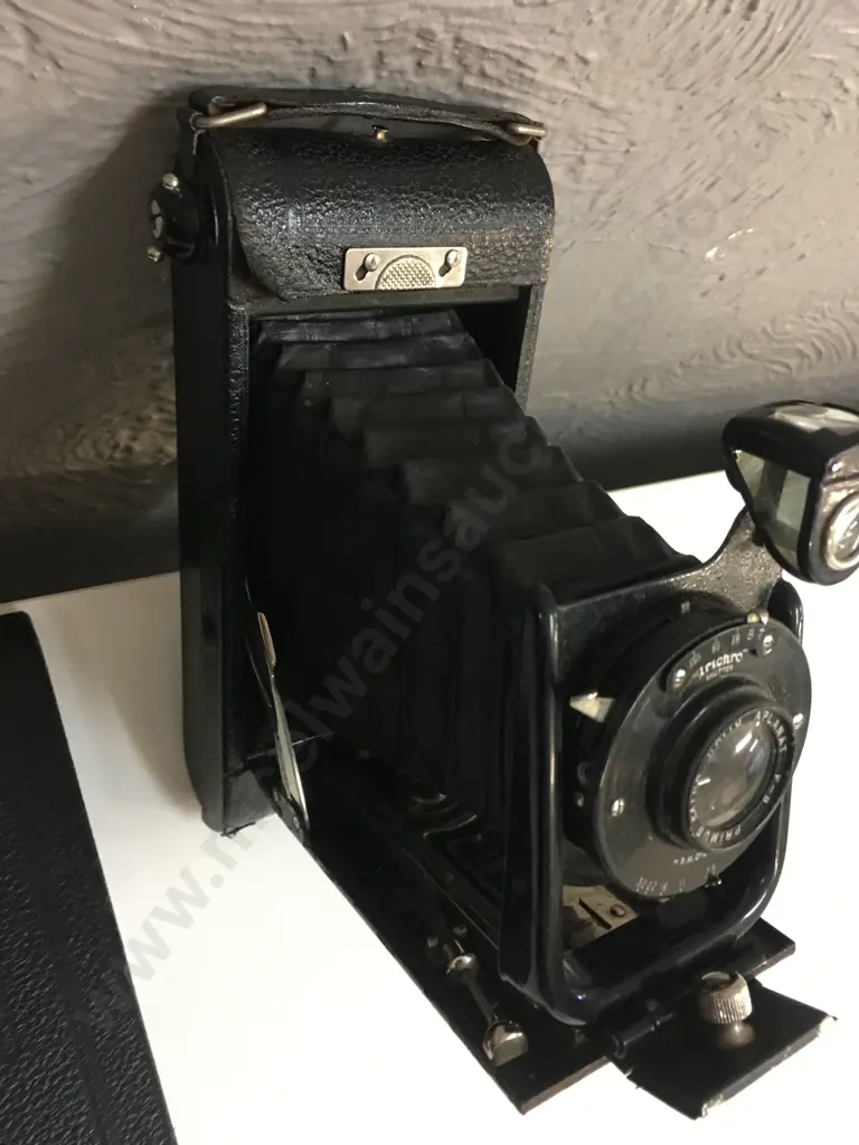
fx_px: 960
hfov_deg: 48.2
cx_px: 430
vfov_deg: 61.7
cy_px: 572
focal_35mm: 29
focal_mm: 4.15
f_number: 2.2
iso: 100
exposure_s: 1/17
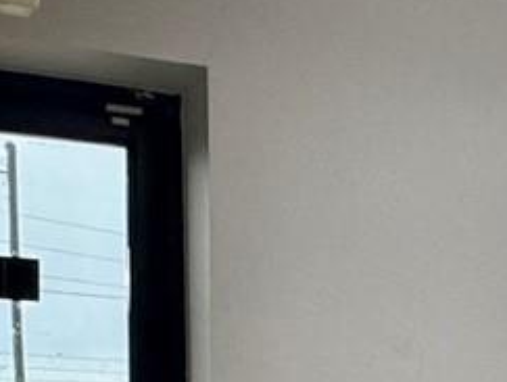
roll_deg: -0.2
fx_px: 1349
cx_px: 697
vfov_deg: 15.3
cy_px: 503
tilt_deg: -1.4
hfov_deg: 19.3
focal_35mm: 92
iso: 200
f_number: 2.2
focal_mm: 2.22
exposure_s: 1/60
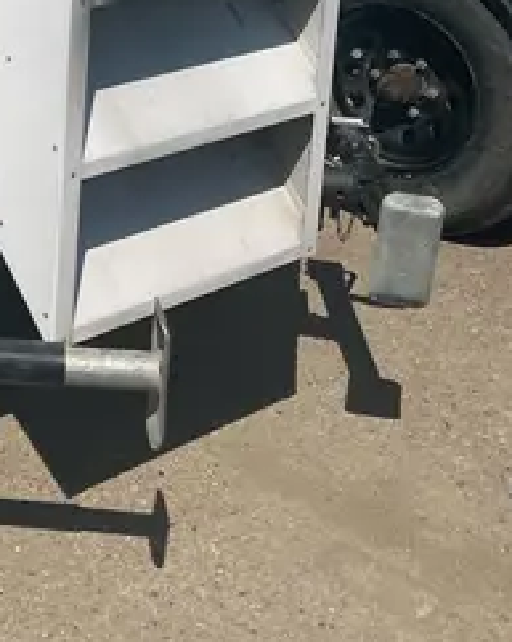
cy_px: -137
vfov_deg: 22.7
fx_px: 1461
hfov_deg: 18.2
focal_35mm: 77
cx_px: -196
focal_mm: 5.1
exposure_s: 1/8403
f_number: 1.6
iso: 50
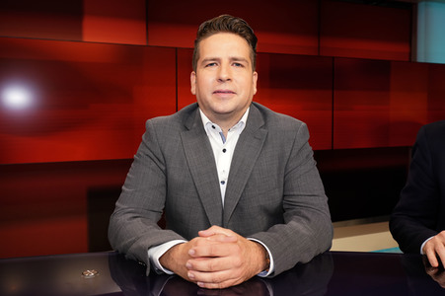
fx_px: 383
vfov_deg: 42.3
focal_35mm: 31
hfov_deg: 60.3
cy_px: 148
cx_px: 222
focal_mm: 31
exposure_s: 1/125
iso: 2000
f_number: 5.6
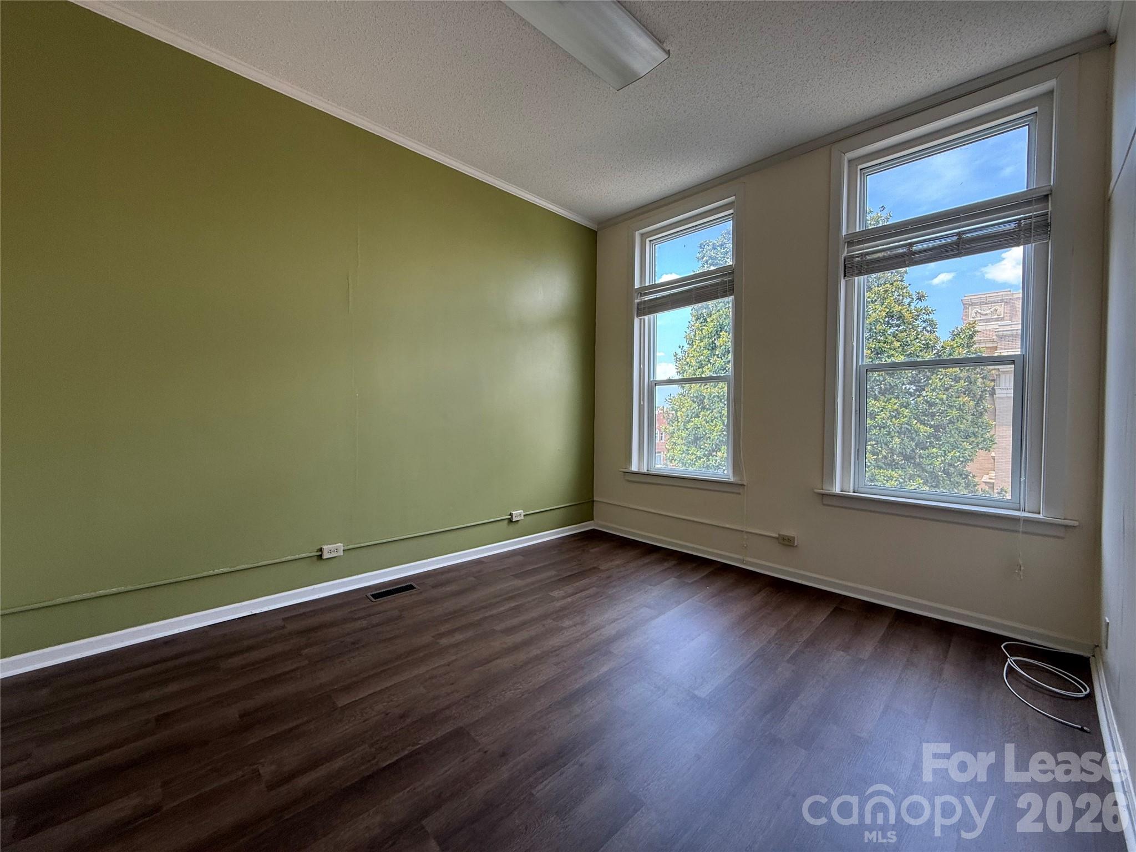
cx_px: 568
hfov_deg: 102.1
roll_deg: -1.0
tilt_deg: -1.3
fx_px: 459
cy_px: 426
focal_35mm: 14
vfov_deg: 85.7
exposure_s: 1/116
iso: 64
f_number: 2.2
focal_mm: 2.22
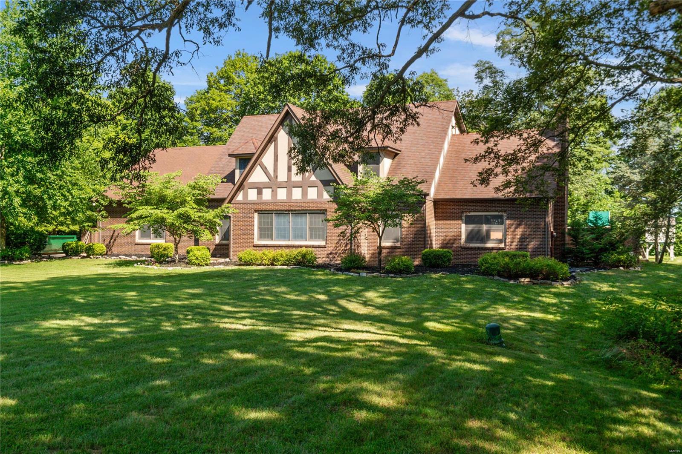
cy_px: 227
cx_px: 341
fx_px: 682
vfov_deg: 36.9
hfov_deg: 53.1
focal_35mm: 36
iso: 400
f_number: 8
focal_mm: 18
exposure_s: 1/160
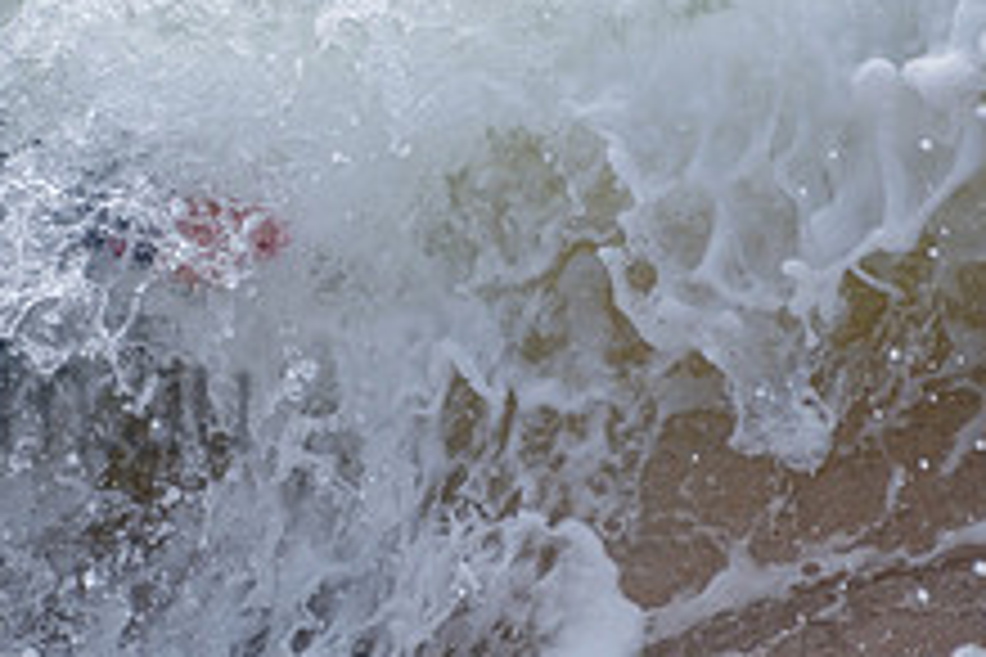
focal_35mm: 1622
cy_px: 208
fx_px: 44421
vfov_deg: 0.8
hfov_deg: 1.3
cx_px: 70
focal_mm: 500
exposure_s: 1/2000
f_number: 5.6
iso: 180
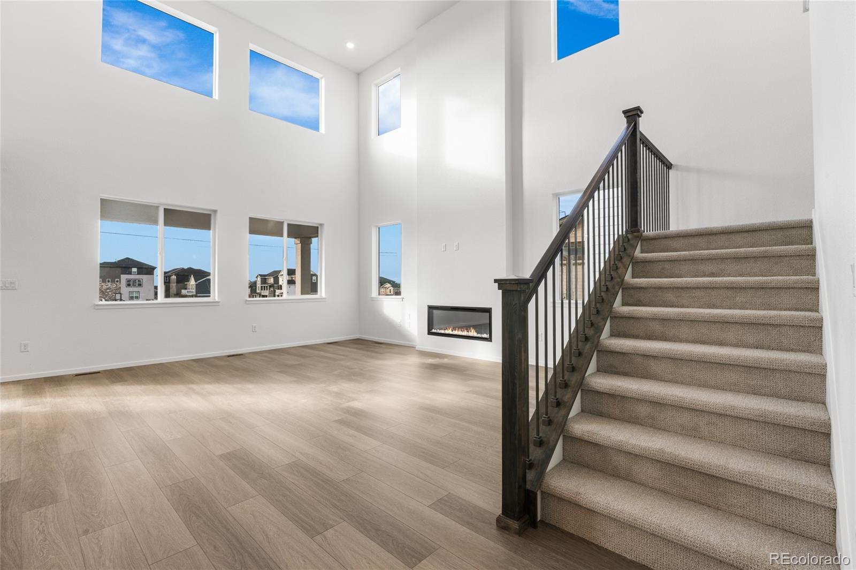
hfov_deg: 96.8
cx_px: 428
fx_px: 380
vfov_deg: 73.7
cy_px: 285
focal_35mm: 16
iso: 160
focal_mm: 16
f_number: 16
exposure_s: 1/4
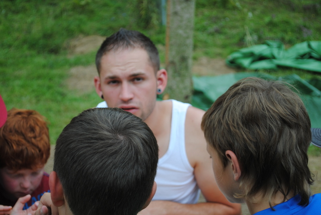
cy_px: 108
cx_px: 160
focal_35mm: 82
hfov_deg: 24.6
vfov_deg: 16.6
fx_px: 737
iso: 110
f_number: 5.6
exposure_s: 1/125
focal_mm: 55
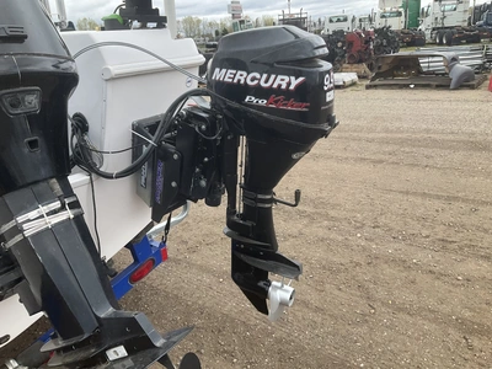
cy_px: 184
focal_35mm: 29
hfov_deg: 61.7
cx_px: 246
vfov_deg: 48.2
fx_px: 412
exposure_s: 1/412
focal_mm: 3
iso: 25
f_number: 1.8
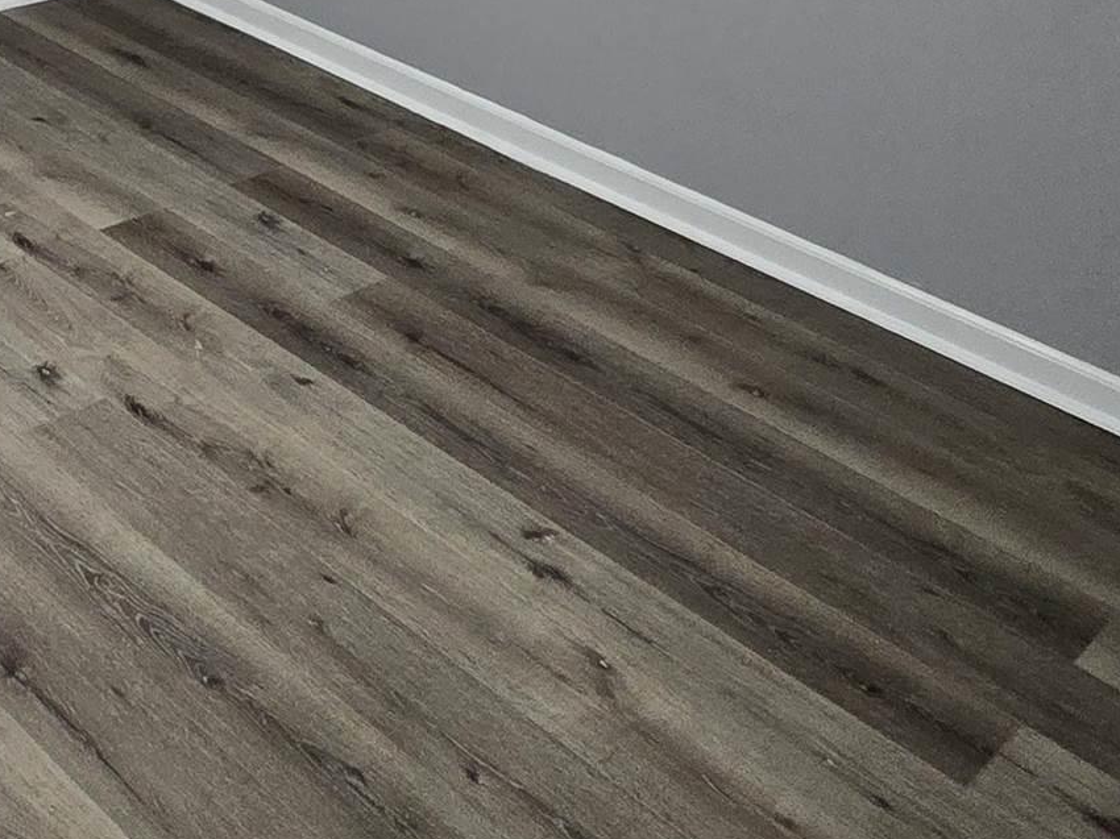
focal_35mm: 47
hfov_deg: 35.3
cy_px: -144
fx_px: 1520
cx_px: -79
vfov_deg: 27.5
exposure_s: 1/60
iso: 500
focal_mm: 2.2
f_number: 2.2
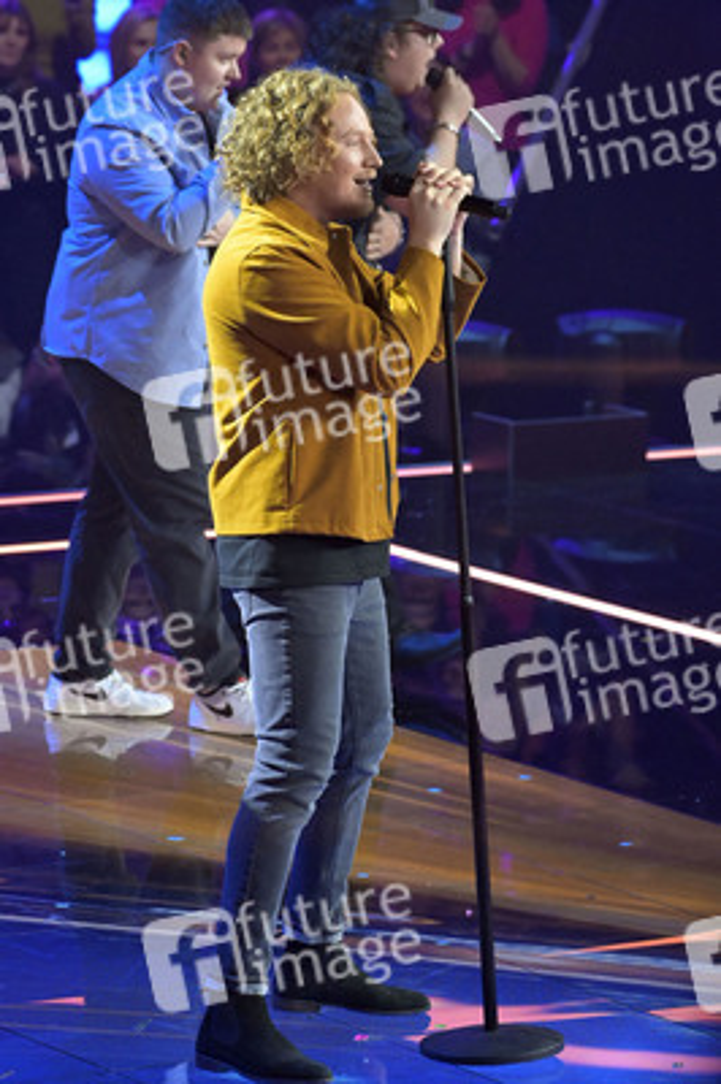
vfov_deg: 9.8
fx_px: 6319
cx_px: 360
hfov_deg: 6.5
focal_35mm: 210
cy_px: 542
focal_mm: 210
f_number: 5.6
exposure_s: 1/320
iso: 12800
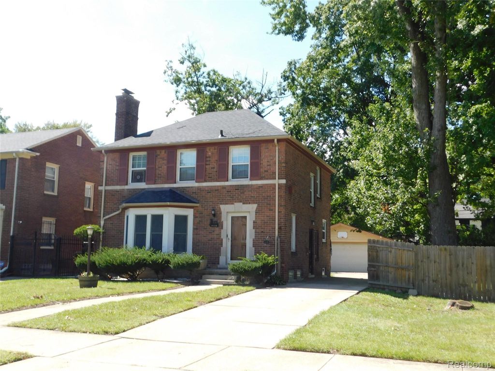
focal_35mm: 36
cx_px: 248
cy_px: 186
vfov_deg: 39.7
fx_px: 515
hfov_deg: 51.4
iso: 125
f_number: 3.5
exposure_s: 1/500
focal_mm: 6.3
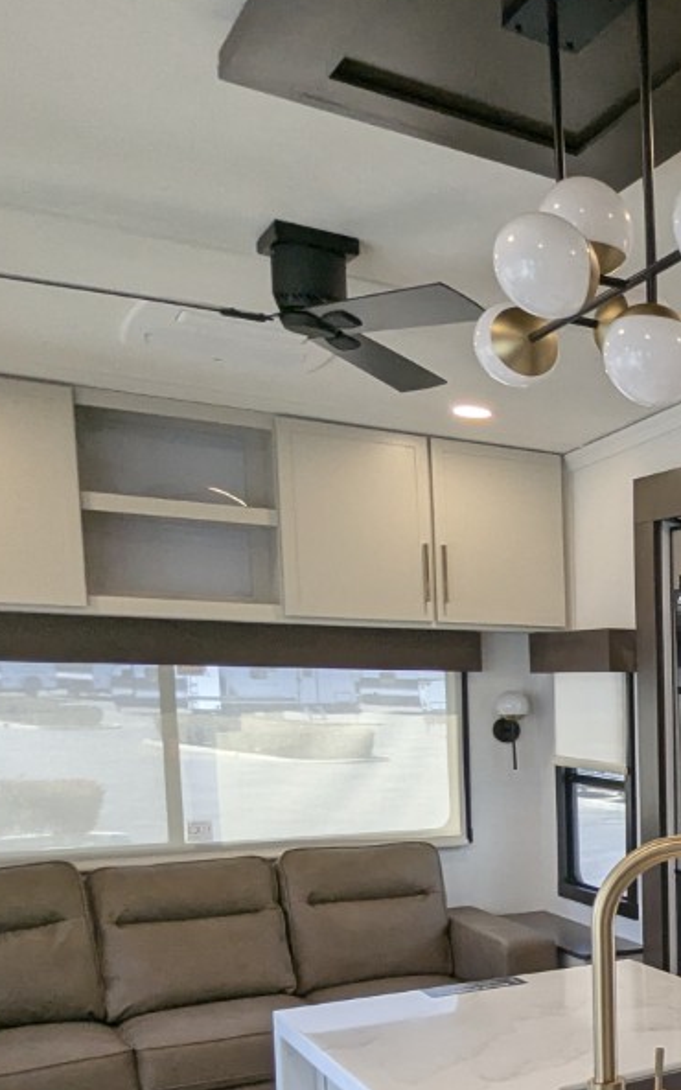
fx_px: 1188
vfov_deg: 47.4
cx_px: 1024
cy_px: 821
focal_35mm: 40
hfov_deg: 24.7
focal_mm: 2.35
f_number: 2.2
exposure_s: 1/171
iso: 115
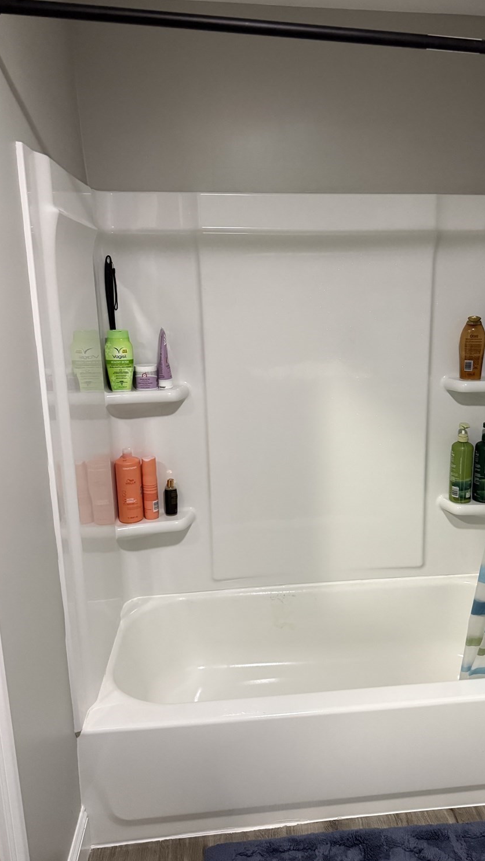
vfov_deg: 69.9
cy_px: 433
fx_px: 617
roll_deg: -1.9
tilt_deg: -14.0
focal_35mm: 27
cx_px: 308
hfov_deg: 42.5
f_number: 1.78
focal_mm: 6.76
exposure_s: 1/60
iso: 640
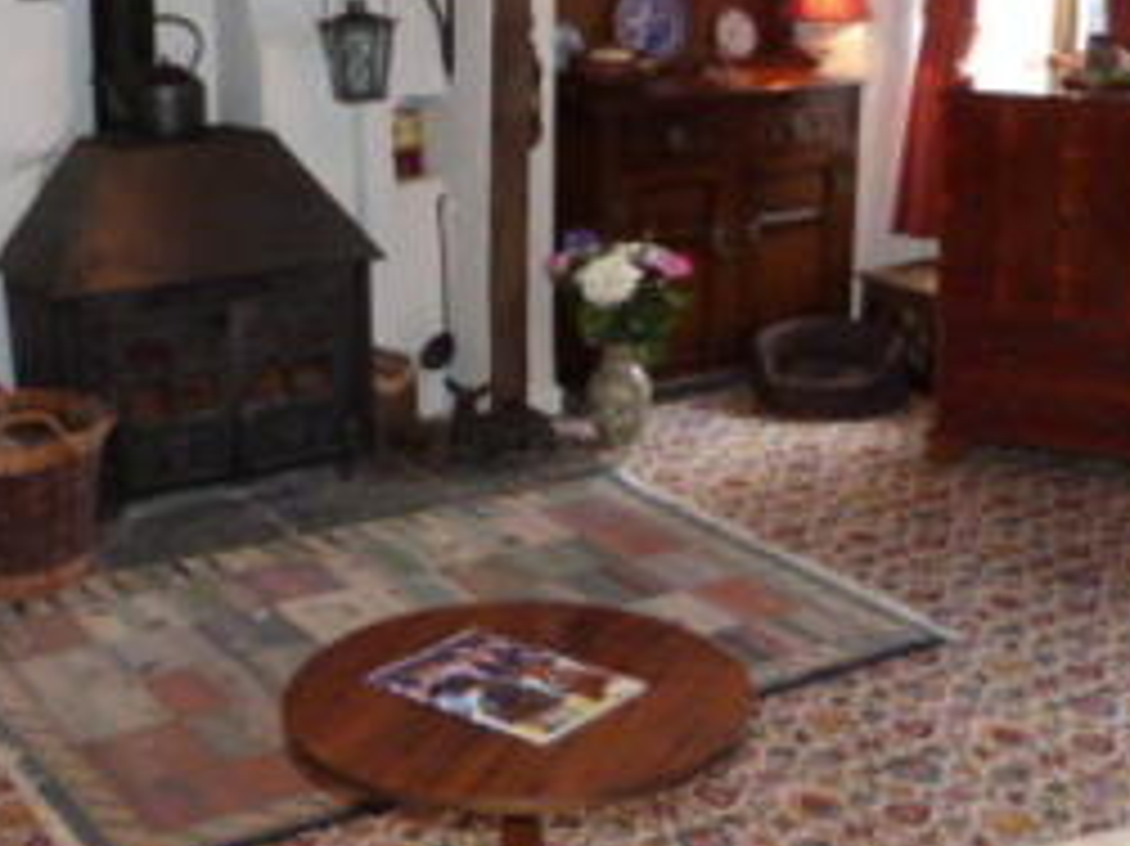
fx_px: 1892
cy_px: 313
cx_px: 565
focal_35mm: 58
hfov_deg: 33.2
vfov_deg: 25.1
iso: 400
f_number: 2.8
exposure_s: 1/60
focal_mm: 4.5
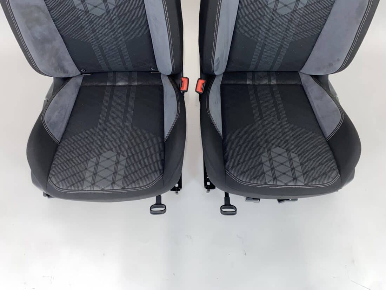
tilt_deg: -65.9
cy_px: 145
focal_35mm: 26
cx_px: 193
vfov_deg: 53.1
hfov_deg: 67.3
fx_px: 290
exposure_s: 1/24
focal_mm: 4.25
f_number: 1.8
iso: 32
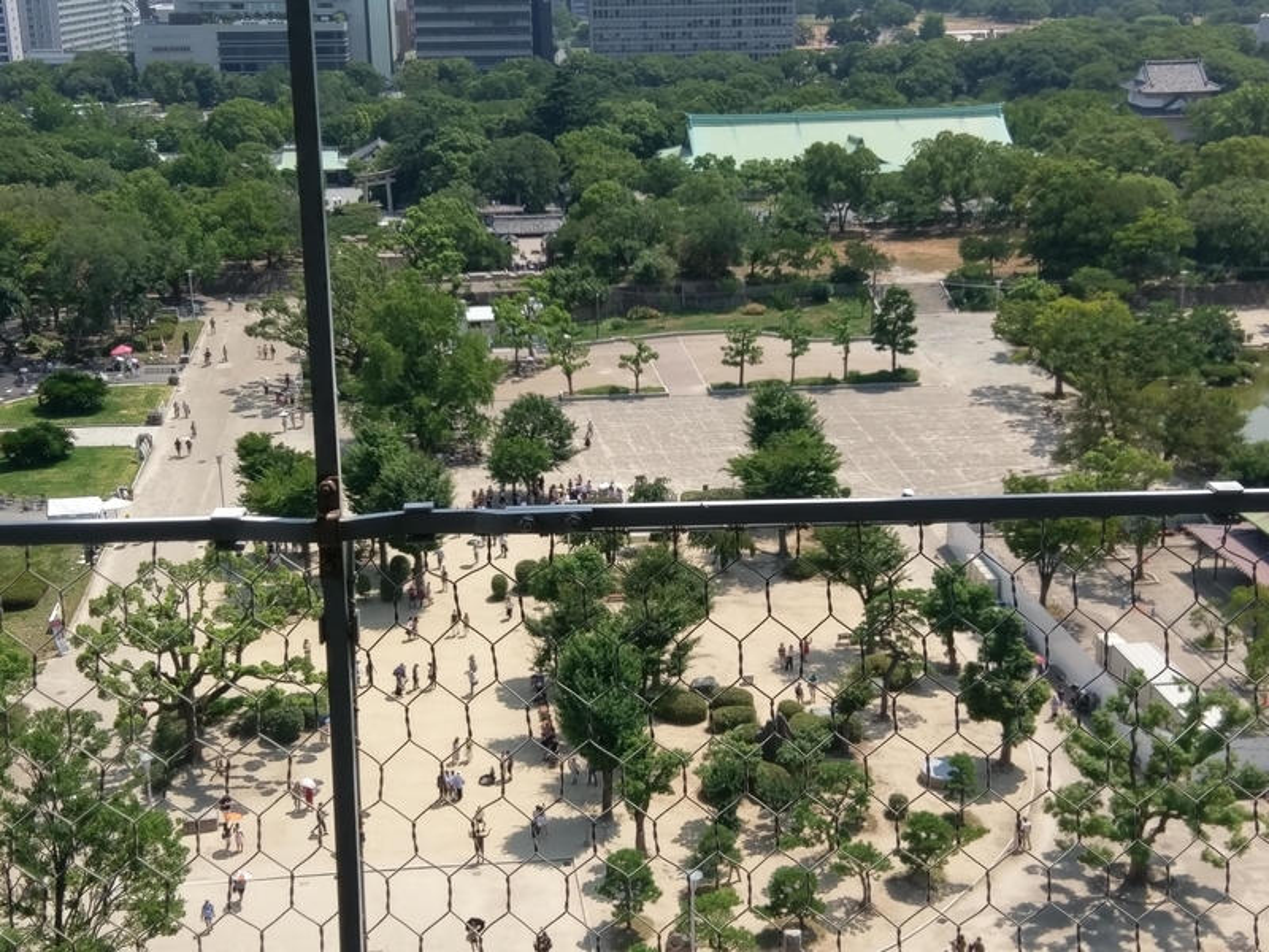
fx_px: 953
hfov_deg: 67.3
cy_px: 476
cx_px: 634
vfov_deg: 53.1
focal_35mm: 26
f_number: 1.8
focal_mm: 4.58
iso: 100
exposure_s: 1/2743
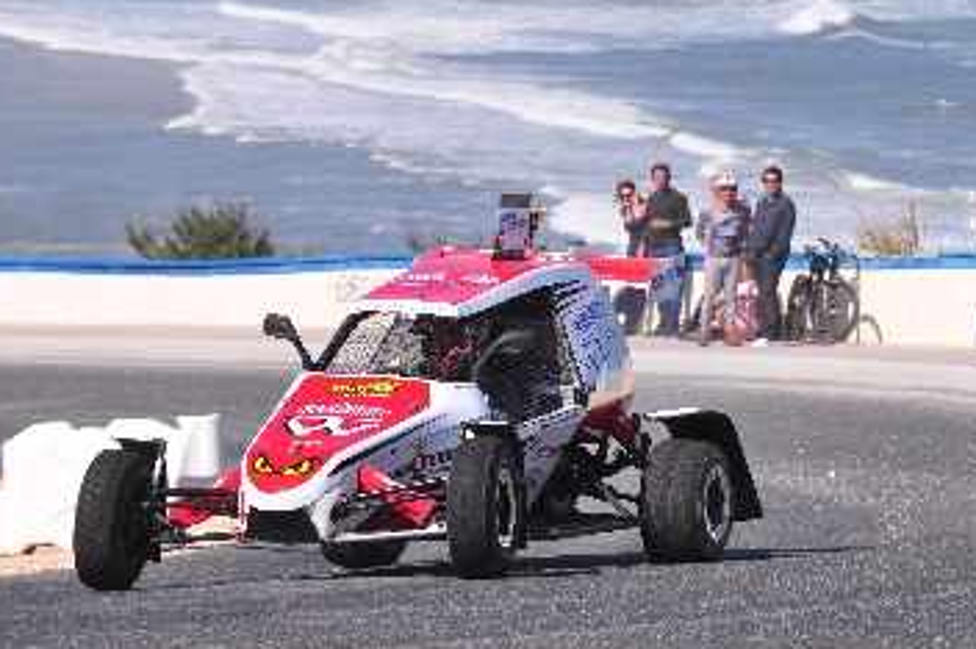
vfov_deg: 5.3
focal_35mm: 259
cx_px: 416
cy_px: 340
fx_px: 7005
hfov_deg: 8.0
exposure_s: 1/800
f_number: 6.3
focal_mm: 135
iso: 250
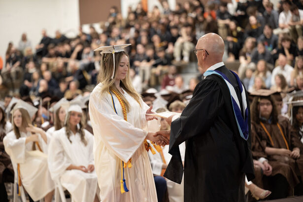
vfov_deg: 11.9
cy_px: 101
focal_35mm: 115
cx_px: 152
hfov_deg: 17.8
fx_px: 968
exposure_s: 1/100
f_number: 2.8
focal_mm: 115
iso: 1600
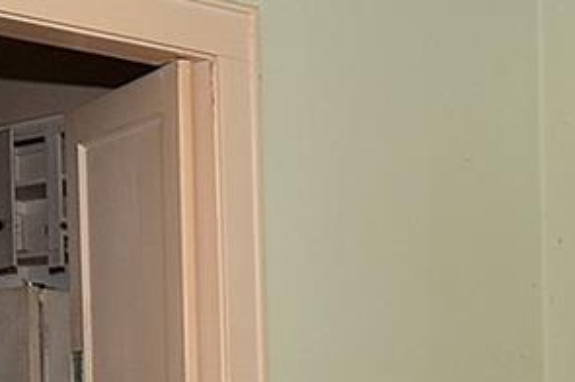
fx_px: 1659
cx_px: 423
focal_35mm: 104
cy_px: 464
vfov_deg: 12.8
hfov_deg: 19.5
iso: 100
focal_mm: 10
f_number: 4
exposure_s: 1/60
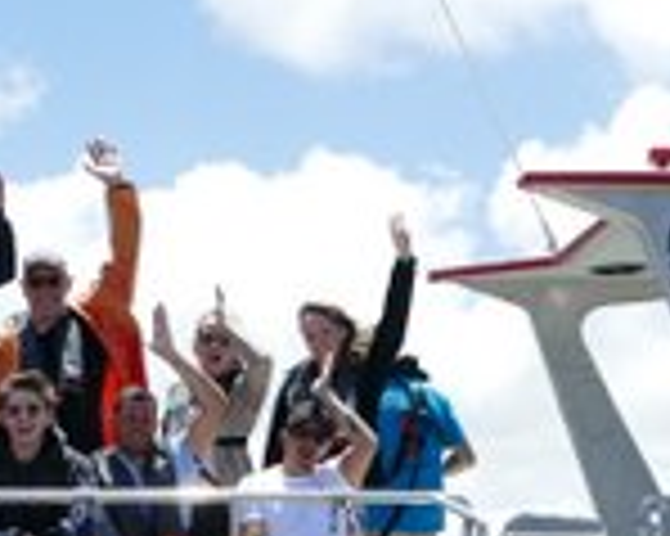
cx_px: 157
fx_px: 2616
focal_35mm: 132
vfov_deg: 11.5
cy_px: 568
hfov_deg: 14.5
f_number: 3.1
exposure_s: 1/1600
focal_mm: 12.9
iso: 125
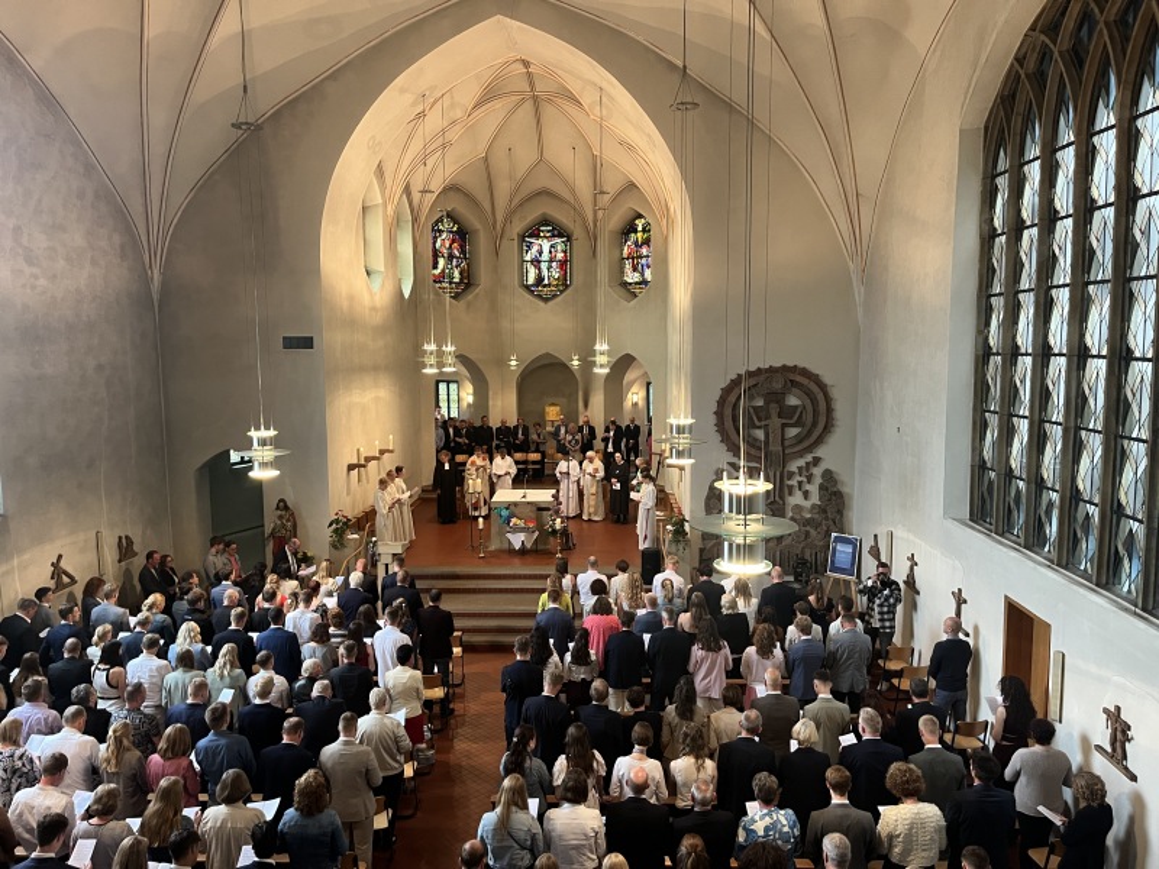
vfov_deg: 53.1
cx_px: 580
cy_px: 434
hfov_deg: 67.3
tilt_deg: -7.4
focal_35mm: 26
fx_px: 871
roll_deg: +0.2
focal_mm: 5.1
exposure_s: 1/50
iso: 320
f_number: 1.6
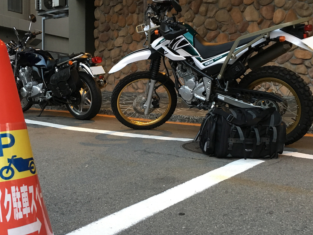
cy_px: 132
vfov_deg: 35.1
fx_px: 371
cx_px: 149
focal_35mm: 41
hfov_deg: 45.8
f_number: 2.2
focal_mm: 4.15
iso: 160
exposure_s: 1/30
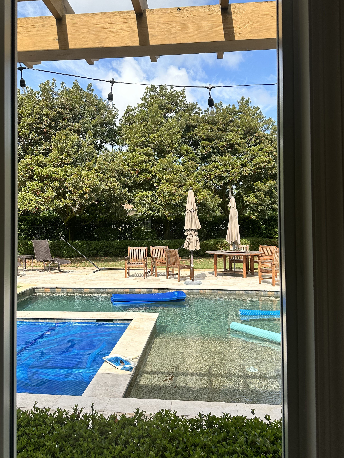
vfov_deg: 58.3
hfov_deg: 45.4
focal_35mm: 31
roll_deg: -0.6
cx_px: 155
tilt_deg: +2.2
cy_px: 208
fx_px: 411
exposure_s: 1/1587
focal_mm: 6.86
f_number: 1.78
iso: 80
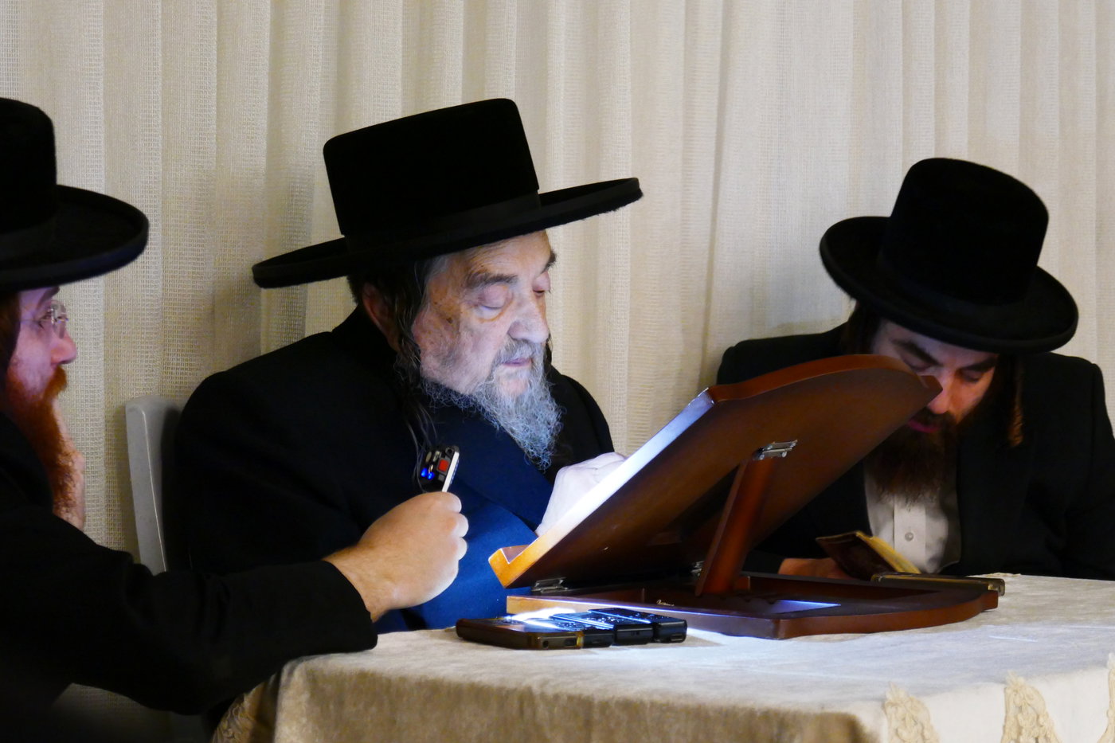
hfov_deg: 19.3
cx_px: 558
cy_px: 372
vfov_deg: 12.9
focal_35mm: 106
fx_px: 3282
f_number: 5.3
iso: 1600
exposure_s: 1/15
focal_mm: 38.6
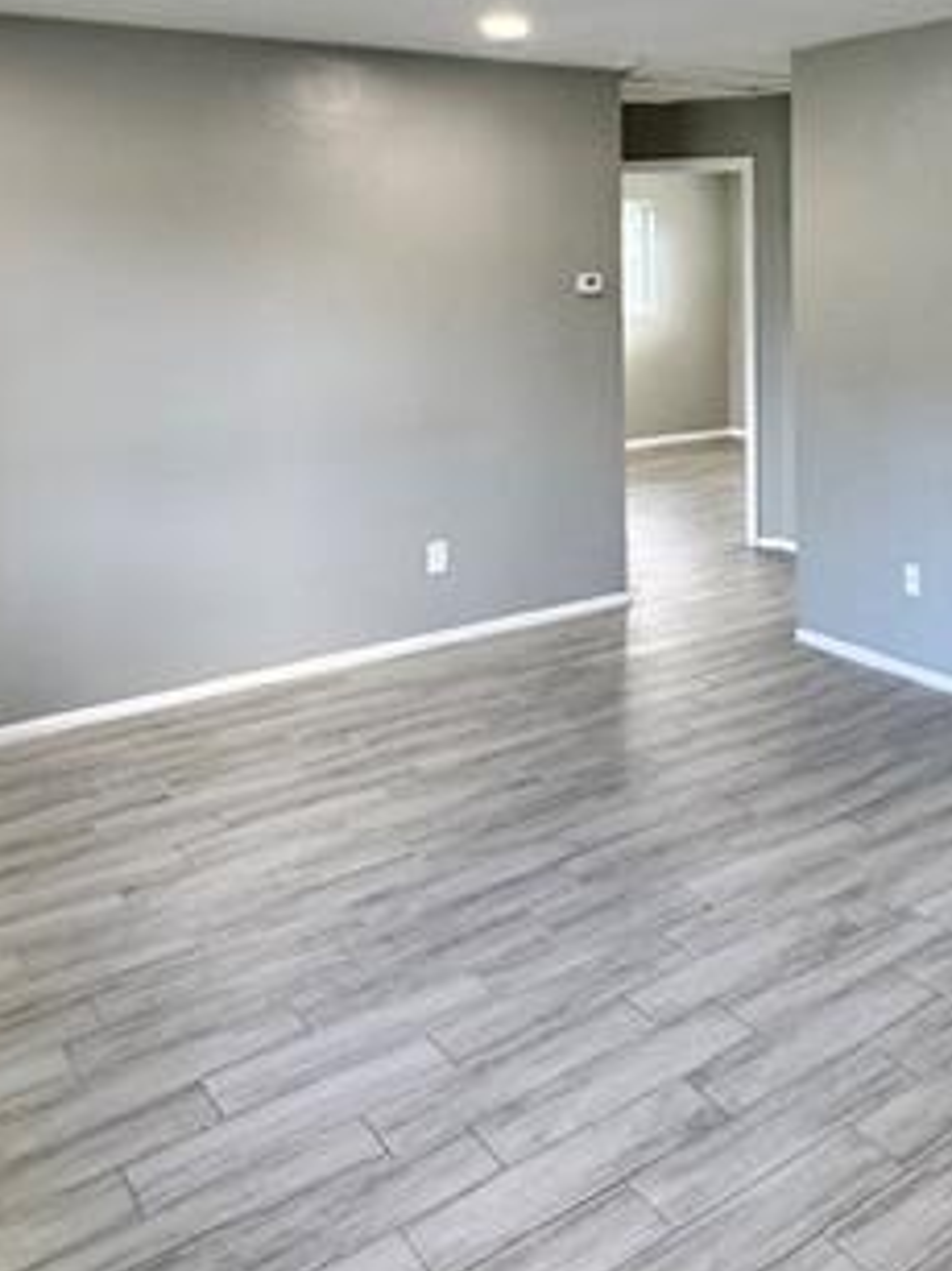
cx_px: 691
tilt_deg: -3.3
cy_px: 298
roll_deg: +0.5
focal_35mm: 35
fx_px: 1284
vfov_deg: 50.2
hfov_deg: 39.8
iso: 250
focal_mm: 2.22
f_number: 2.2
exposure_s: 1/120
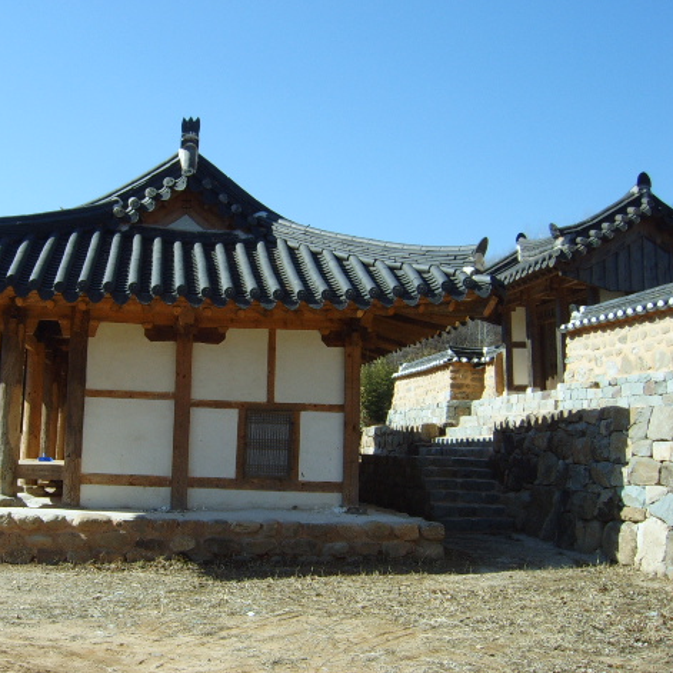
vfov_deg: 40.0
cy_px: 339
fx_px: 924
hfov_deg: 39.5
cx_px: 217
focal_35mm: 42
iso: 50
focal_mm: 5.8
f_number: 5.8
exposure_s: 1/350
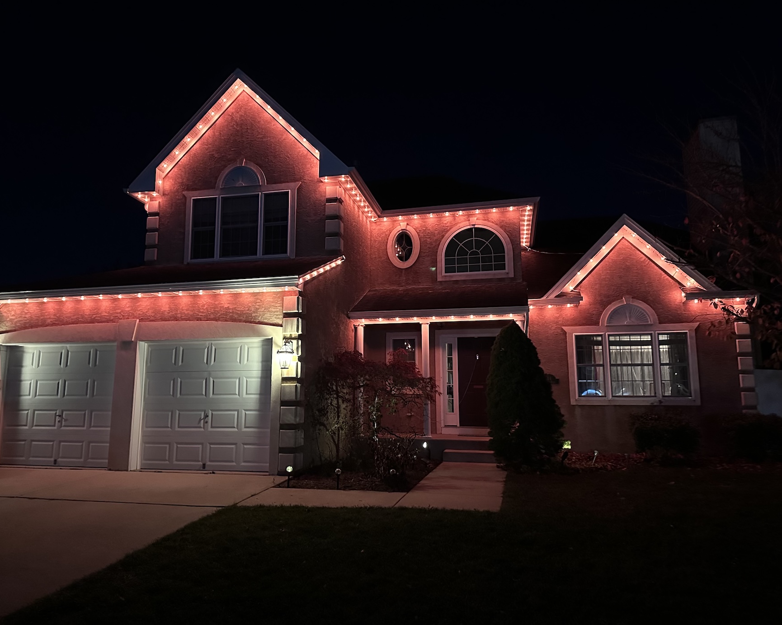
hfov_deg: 65.9
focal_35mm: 26
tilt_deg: +8.8
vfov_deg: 54.9
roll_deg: -0.2
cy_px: 307
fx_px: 602
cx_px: 358
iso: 1250
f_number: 1.78
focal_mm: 6.86
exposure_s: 1/30
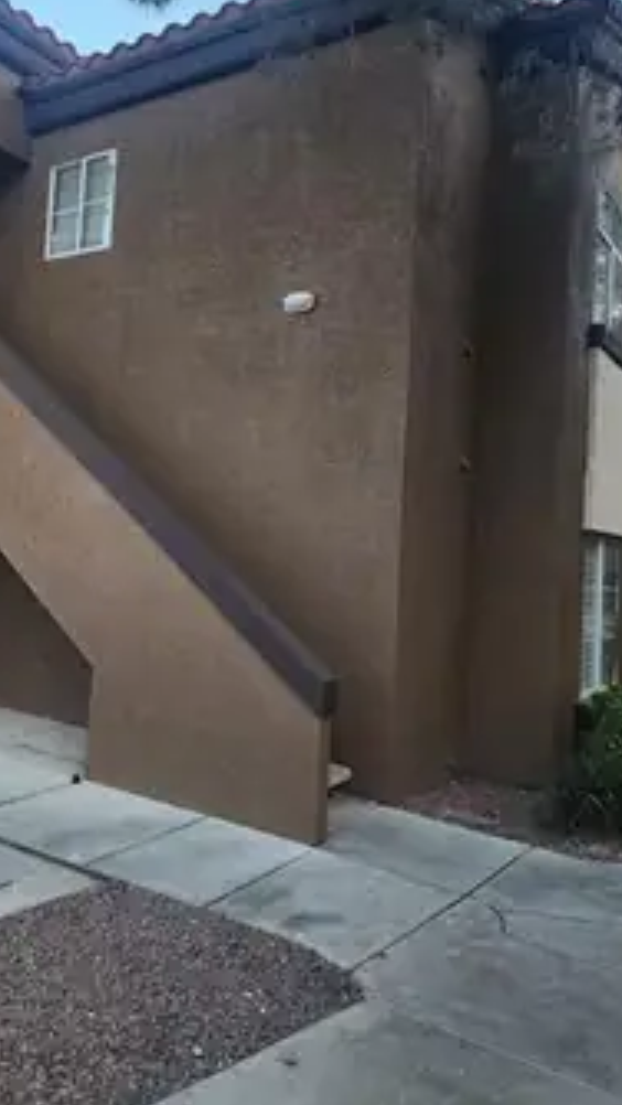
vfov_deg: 63.9
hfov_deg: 38.3
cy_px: 457
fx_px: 879
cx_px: 189
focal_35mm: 30
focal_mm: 6.4
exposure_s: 1/180
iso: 160
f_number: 1.8
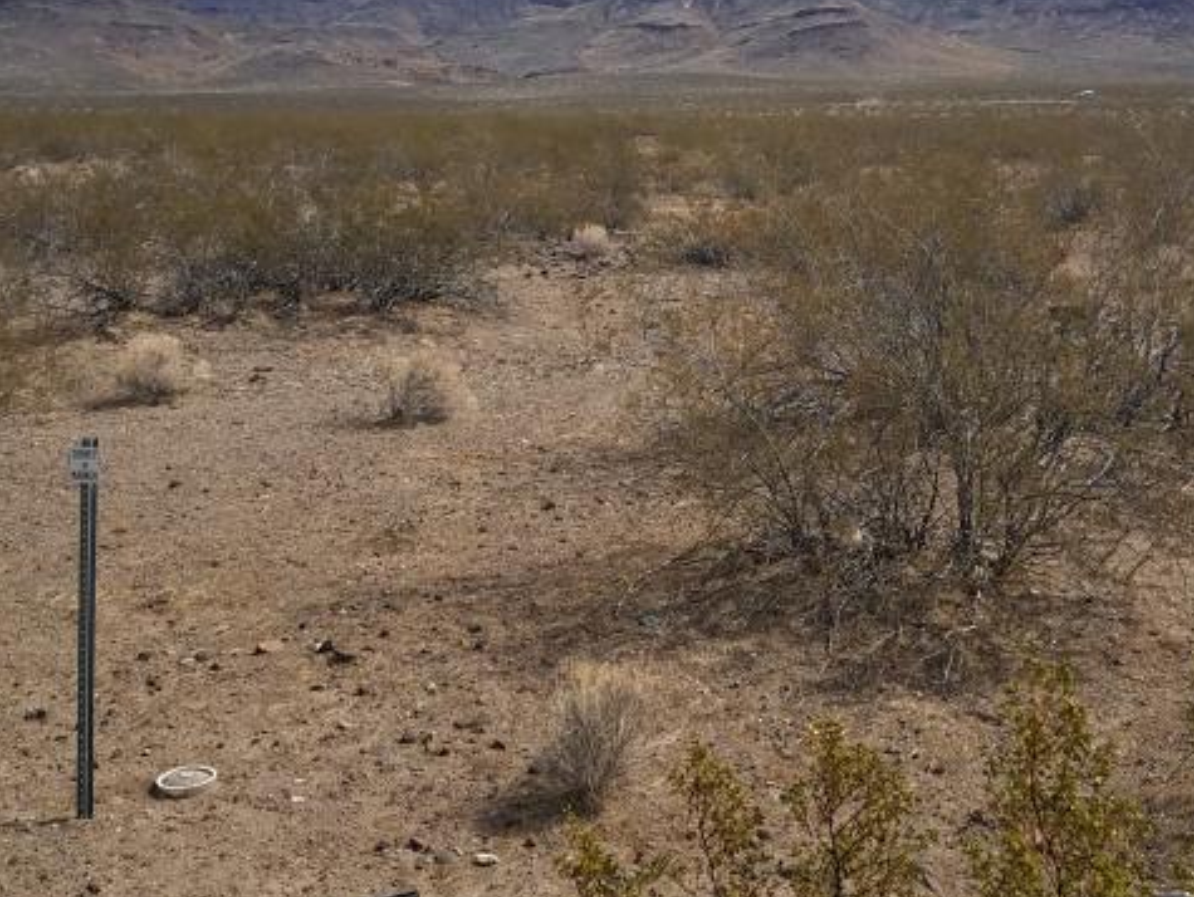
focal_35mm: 56
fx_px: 1933
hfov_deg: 34.2
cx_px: 699
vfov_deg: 25.3
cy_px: 88
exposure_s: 1/3632
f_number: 1.7
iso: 40
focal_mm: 4.2
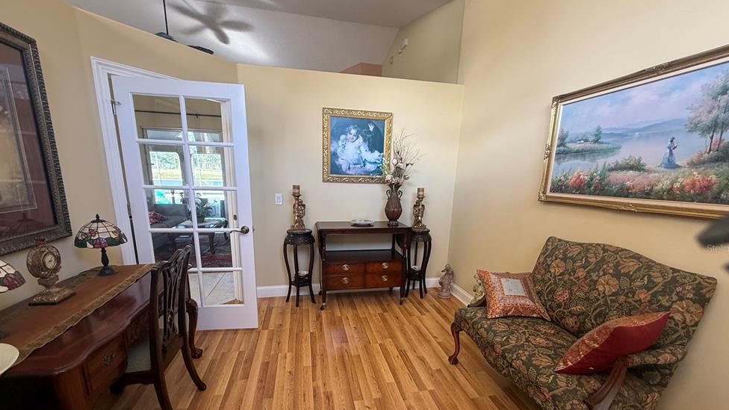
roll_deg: -0.9
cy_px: 248
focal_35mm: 16
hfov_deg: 99.4
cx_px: 370
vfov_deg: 66.4
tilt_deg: -12.7
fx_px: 309
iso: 125
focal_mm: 2.22
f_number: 2.2
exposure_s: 1/99
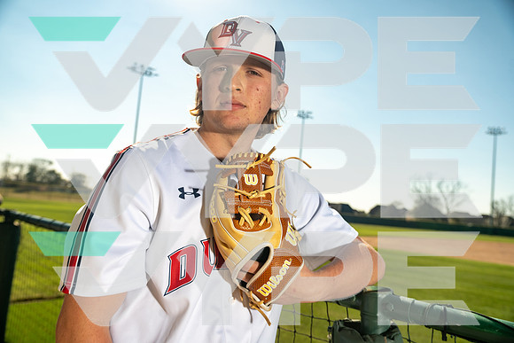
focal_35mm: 31
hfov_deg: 60.3
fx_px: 443
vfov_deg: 42.3
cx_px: 257
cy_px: 172
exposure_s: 1/200
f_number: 5
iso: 500
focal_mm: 31
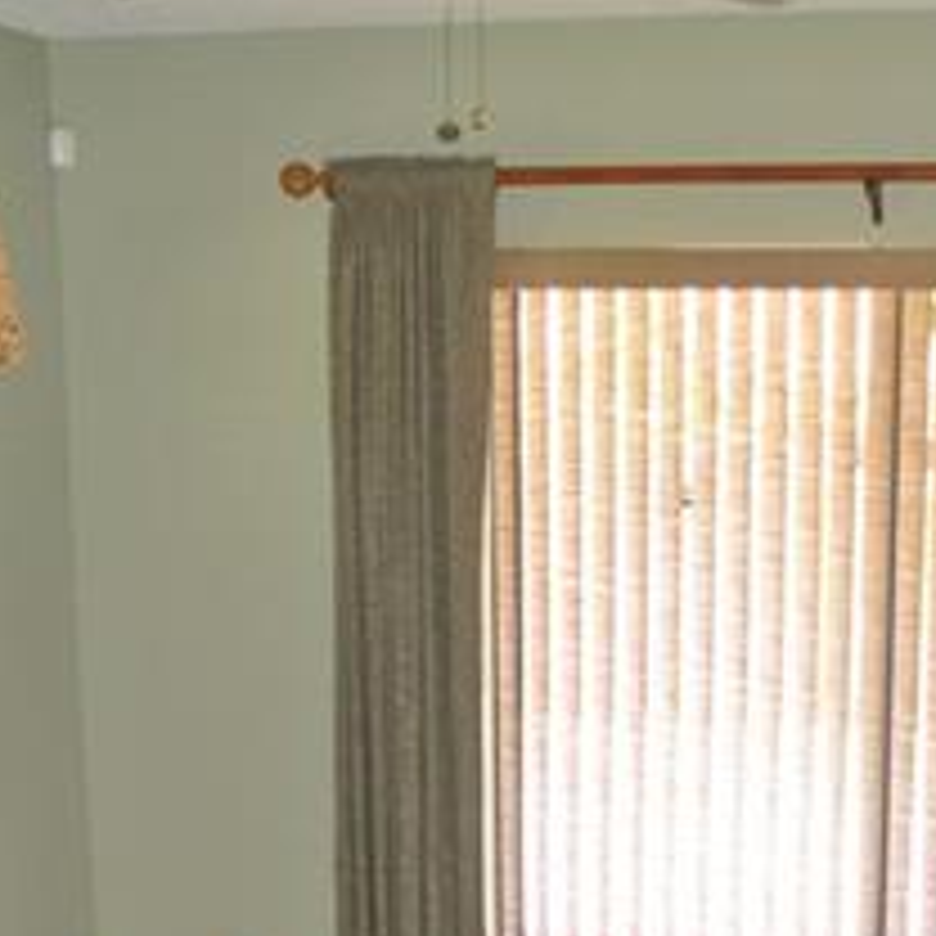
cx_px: 644
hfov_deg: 20.3
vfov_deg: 18.6
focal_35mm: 85
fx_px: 2600
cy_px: 1287
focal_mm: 10
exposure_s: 1/60
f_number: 3.5
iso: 200
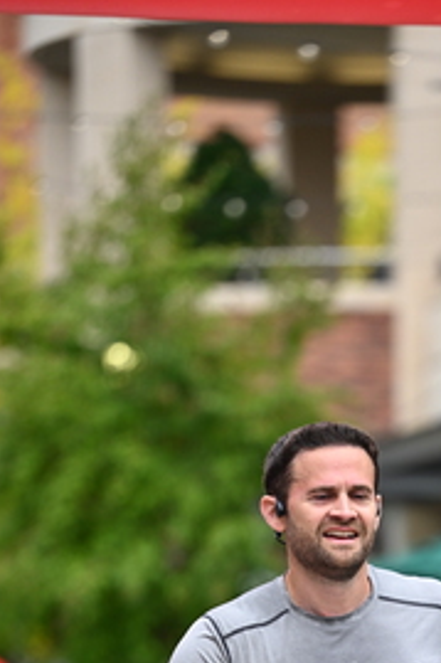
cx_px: 447
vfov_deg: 7.7
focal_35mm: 266
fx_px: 4894
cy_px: 675
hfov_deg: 5.1
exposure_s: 1/2000
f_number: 2.8
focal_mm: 130
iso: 640
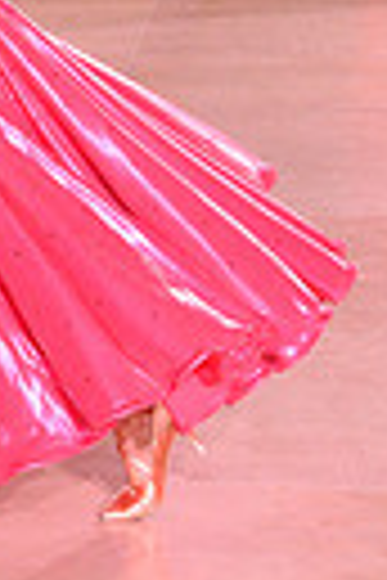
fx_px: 3612
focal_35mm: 224
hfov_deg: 6.0
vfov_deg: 9.0
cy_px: -189
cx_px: -277
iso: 2500
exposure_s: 1/250
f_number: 6.3
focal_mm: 50
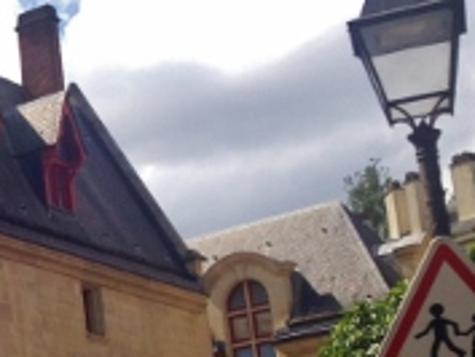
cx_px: -327
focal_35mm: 119
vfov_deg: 12.3
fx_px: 1634
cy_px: 354
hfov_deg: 14.8
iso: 50
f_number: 2.4
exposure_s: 1/1466
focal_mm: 4.13
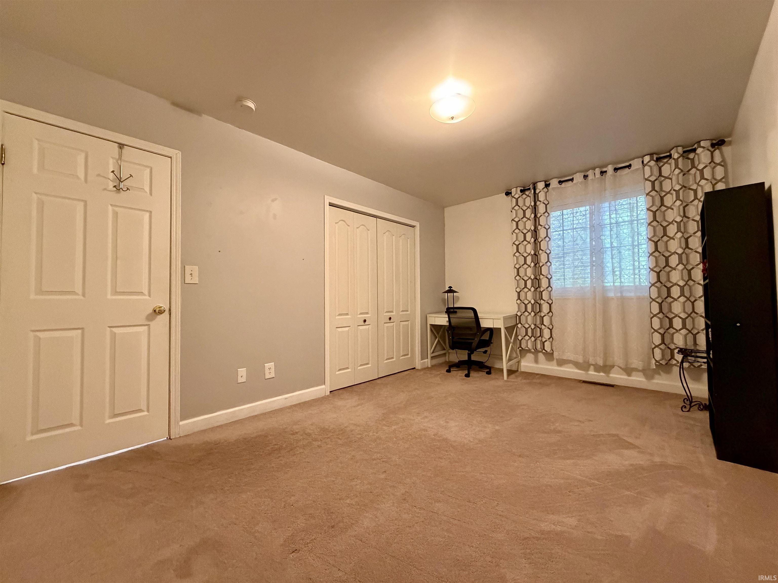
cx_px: 389
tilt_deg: +1.6
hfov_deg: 102.1
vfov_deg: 85.7
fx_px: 315
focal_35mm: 14
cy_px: 292
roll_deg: +0.8
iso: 640
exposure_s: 1/60
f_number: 2.2
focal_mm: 2.22
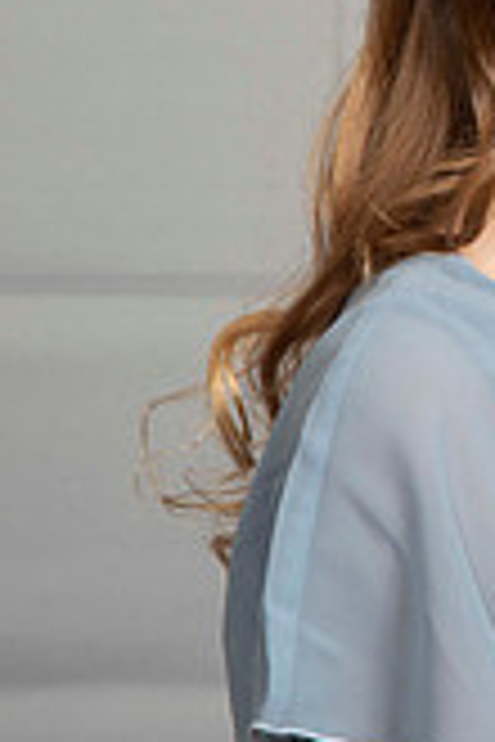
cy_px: 121
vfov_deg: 7.2
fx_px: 5898
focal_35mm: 286
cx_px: 650
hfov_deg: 4.8
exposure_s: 1/60
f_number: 6.3
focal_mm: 70
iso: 100
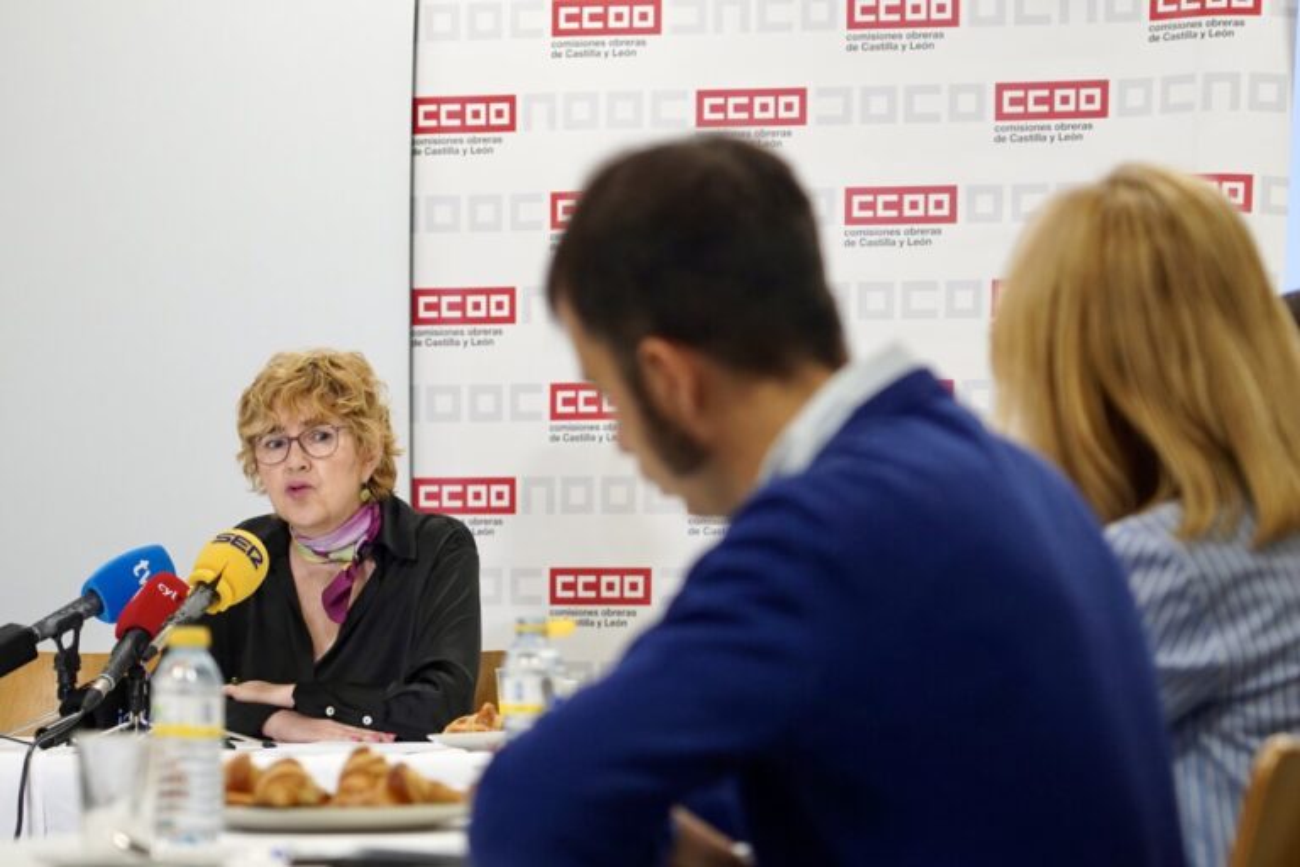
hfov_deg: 13.9
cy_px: 434
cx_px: 650
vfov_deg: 9.3
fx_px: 5344
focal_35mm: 148
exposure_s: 1/160
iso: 1250
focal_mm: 99
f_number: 4
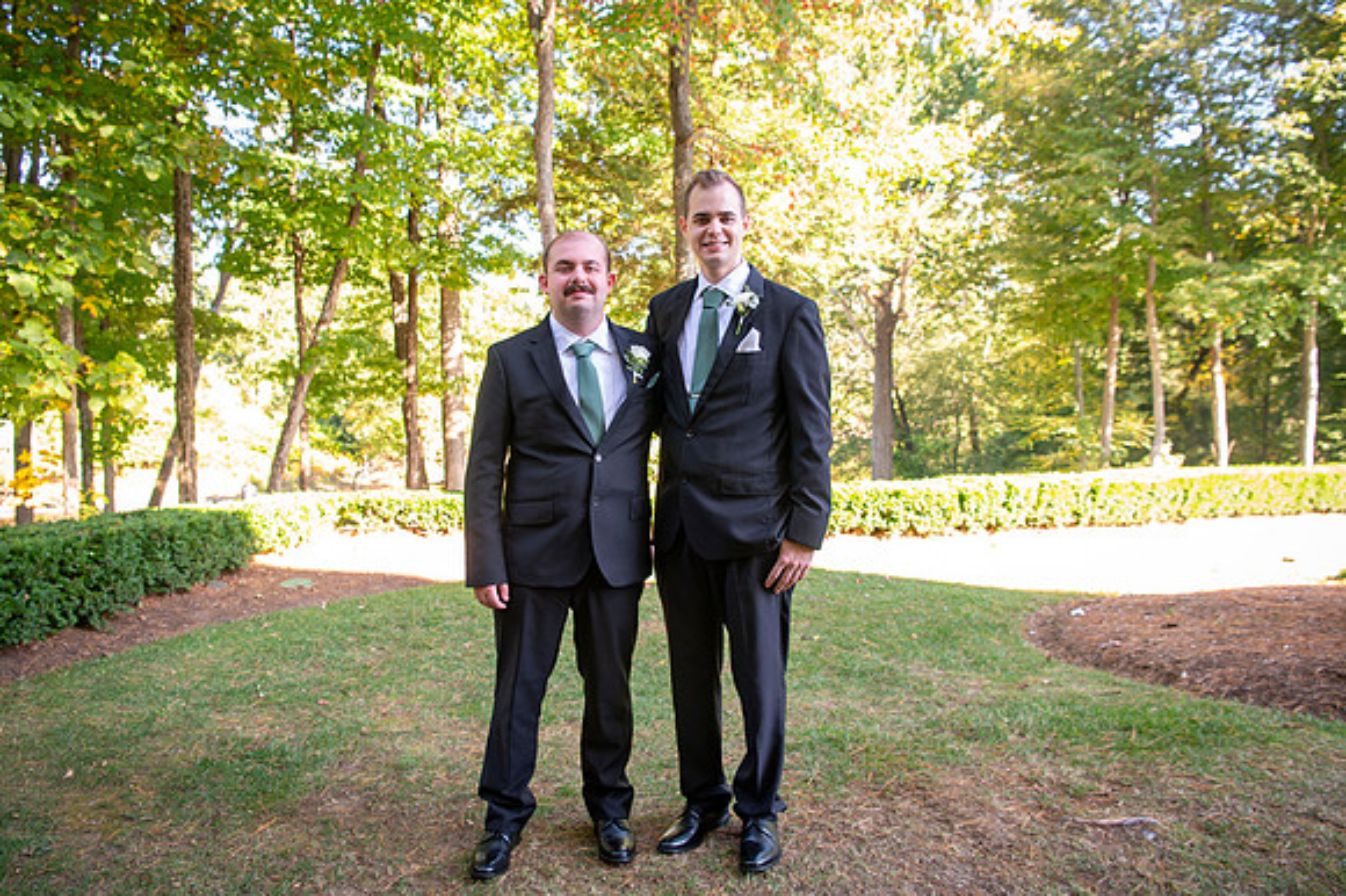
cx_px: 673
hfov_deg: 71.7
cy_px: 448
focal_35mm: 25
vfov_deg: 51.4
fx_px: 932
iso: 400
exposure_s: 1/100
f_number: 4
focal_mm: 24
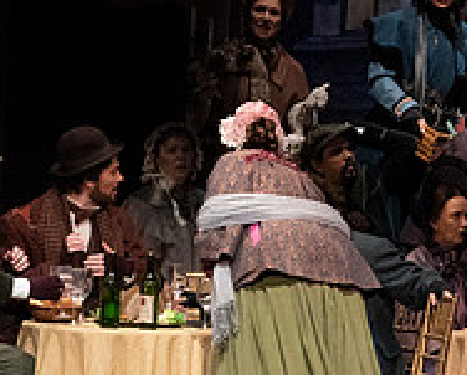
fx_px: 6202
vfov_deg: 3.5
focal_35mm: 448
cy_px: 160
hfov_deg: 4.3
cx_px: 524
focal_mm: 155
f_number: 13
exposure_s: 1/400
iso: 16000
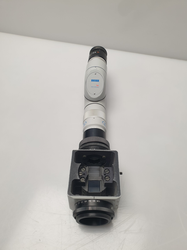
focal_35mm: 26
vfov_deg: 67.3
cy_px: 125
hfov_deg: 53.1
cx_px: 94
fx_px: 187
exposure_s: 1/50
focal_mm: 4.3
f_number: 2.4
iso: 64
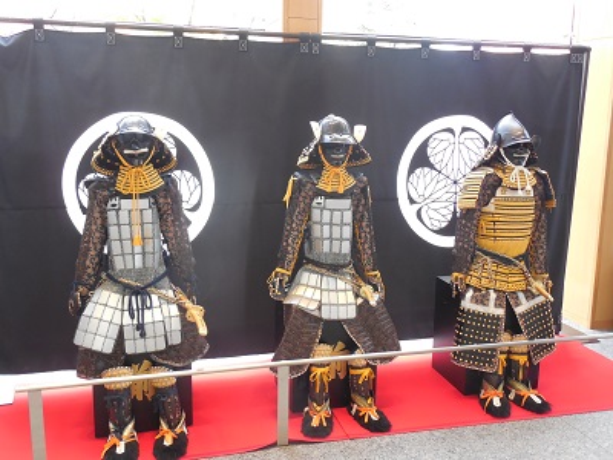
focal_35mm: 35
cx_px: 306
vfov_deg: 40.7
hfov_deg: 52.6
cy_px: 230
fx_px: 620
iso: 400
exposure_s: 1/30
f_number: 3.7
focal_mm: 6.3
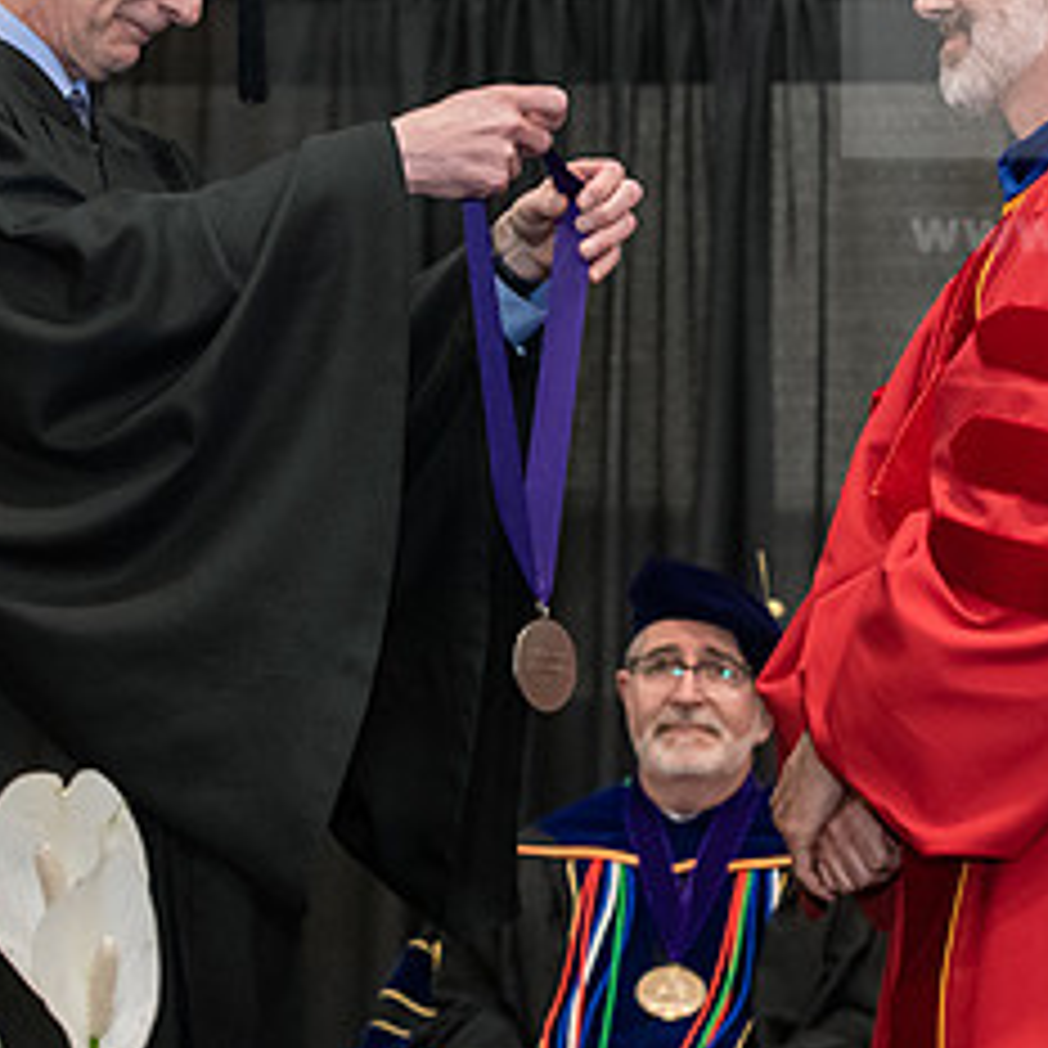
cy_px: 326
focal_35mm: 148
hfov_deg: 11.8
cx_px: 706
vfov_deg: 11.8
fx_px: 5069
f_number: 4
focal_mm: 70
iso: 3200
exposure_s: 1/200
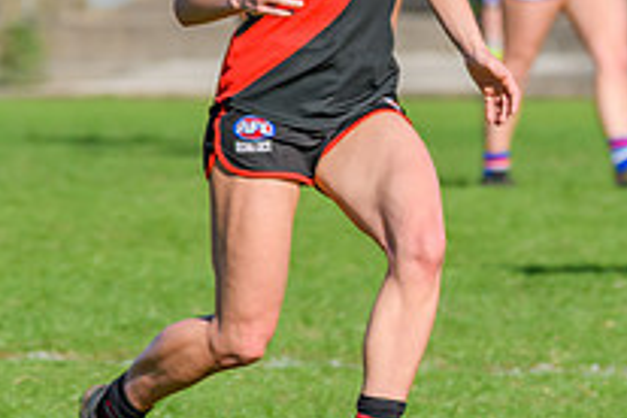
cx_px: 661
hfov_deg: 2.0
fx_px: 17938
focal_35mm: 1030
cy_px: 65
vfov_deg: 1.3
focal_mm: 260
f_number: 7.1
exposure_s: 1/1600
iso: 640
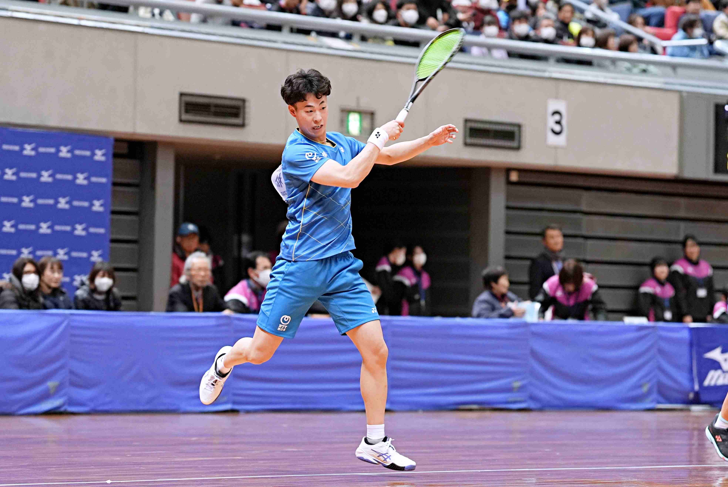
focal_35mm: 183
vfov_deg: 7.5
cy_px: 244
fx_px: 3704
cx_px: 364
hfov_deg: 11.2
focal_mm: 122
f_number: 2.8
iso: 1600
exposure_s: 1/400
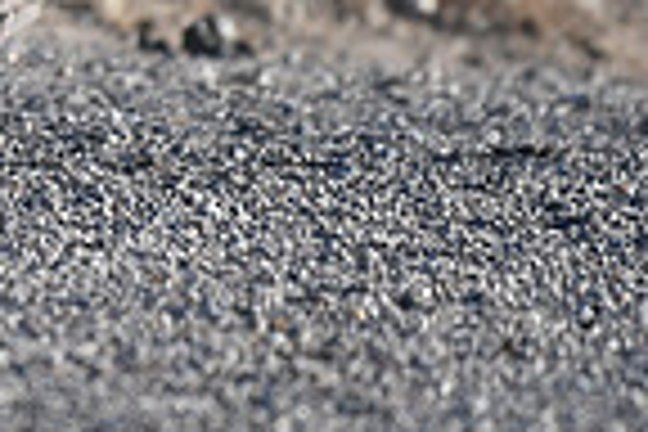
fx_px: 21724
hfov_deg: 1.7
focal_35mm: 1207
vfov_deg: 1.1
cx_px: -585
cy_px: -403
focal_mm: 200
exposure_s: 1/4000
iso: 320
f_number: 2.8
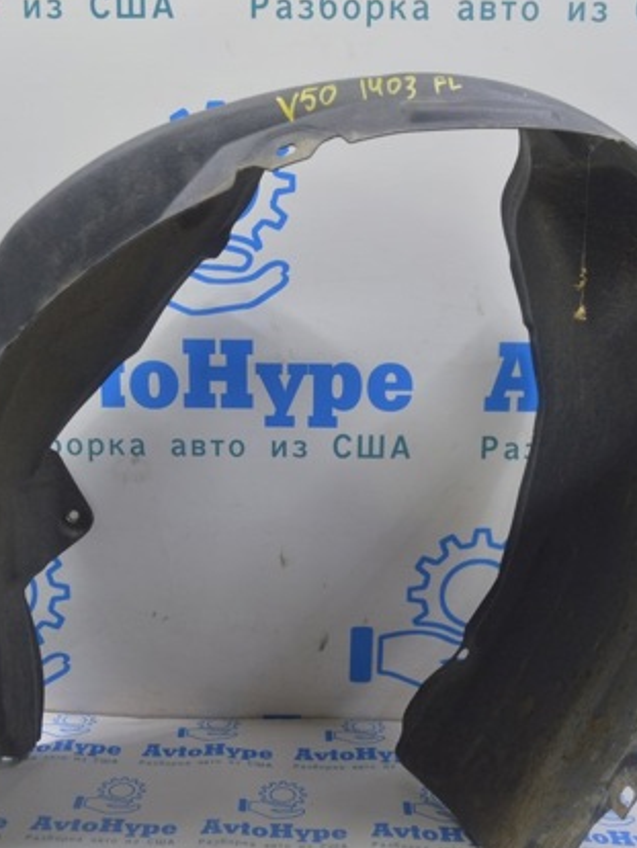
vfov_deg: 40.6
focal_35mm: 47
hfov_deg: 31.0
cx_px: 268
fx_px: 1146
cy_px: 423
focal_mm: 21
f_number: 5.6
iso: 400
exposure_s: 1/20
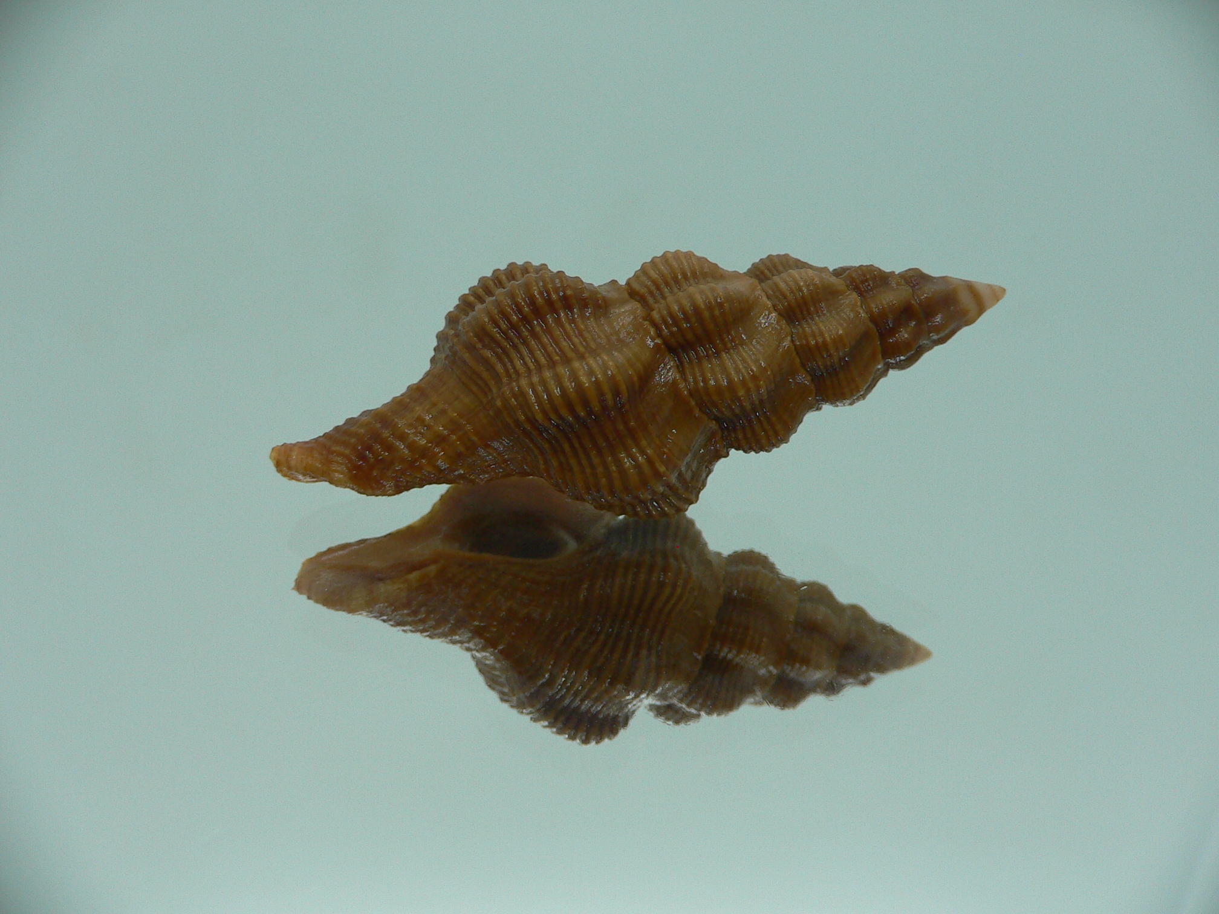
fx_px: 1233
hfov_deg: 52.6
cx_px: 610
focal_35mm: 35
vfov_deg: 40.7
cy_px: 457
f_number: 2.8
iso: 80
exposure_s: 1/60
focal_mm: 4.6
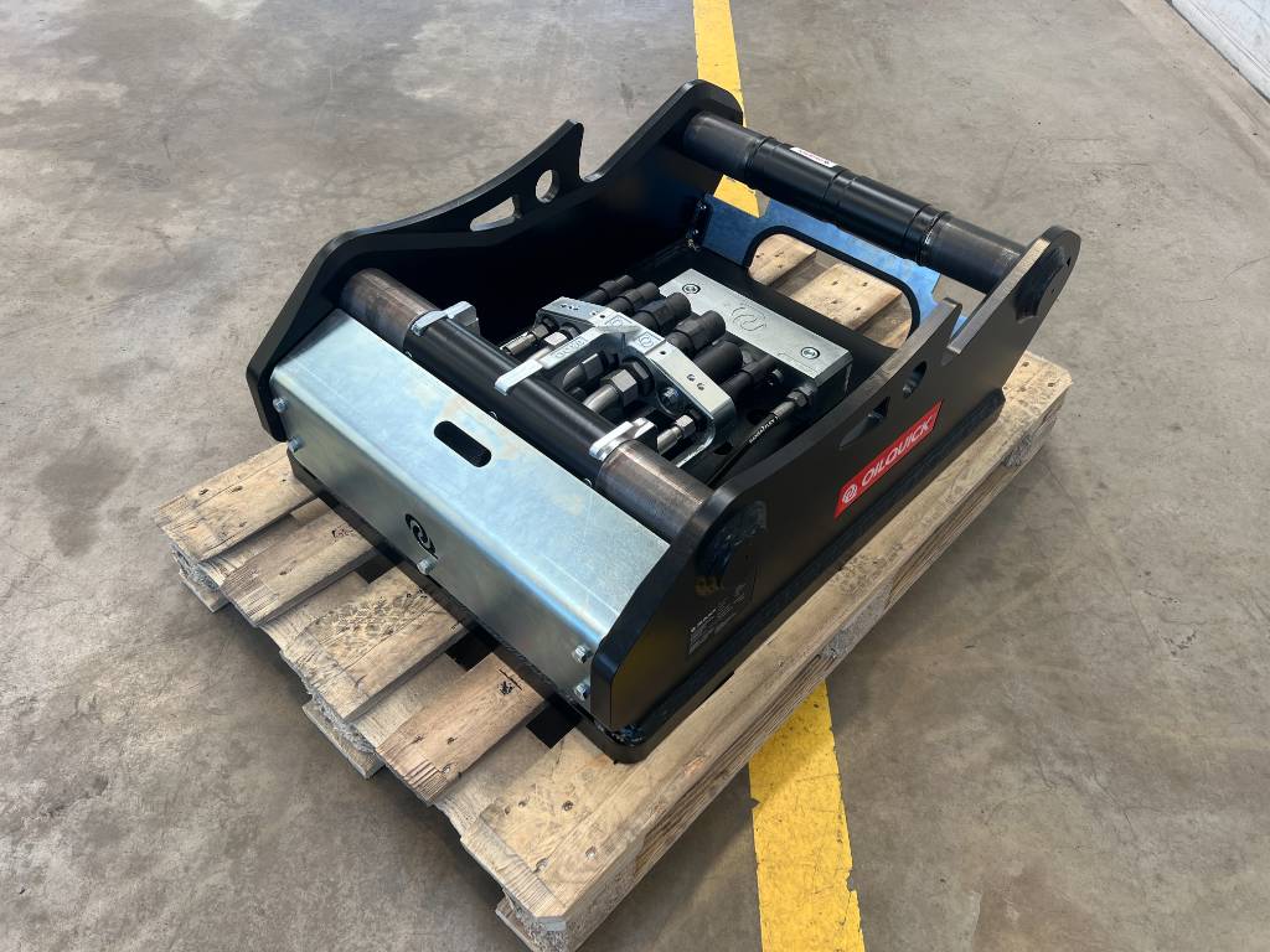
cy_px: 476
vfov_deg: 53.1
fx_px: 954
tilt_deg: -45.9
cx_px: 635
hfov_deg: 67.3
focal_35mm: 26
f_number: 1.5
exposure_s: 1/239
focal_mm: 5.7
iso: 40
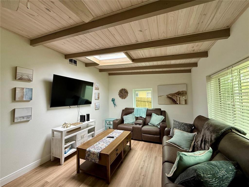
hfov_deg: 102.1
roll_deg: +0.4
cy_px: 94
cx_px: 124
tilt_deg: +2.0
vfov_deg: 85.7
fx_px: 101
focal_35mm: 14
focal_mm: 2.22
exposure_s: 1/99
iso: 160
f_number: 2.2
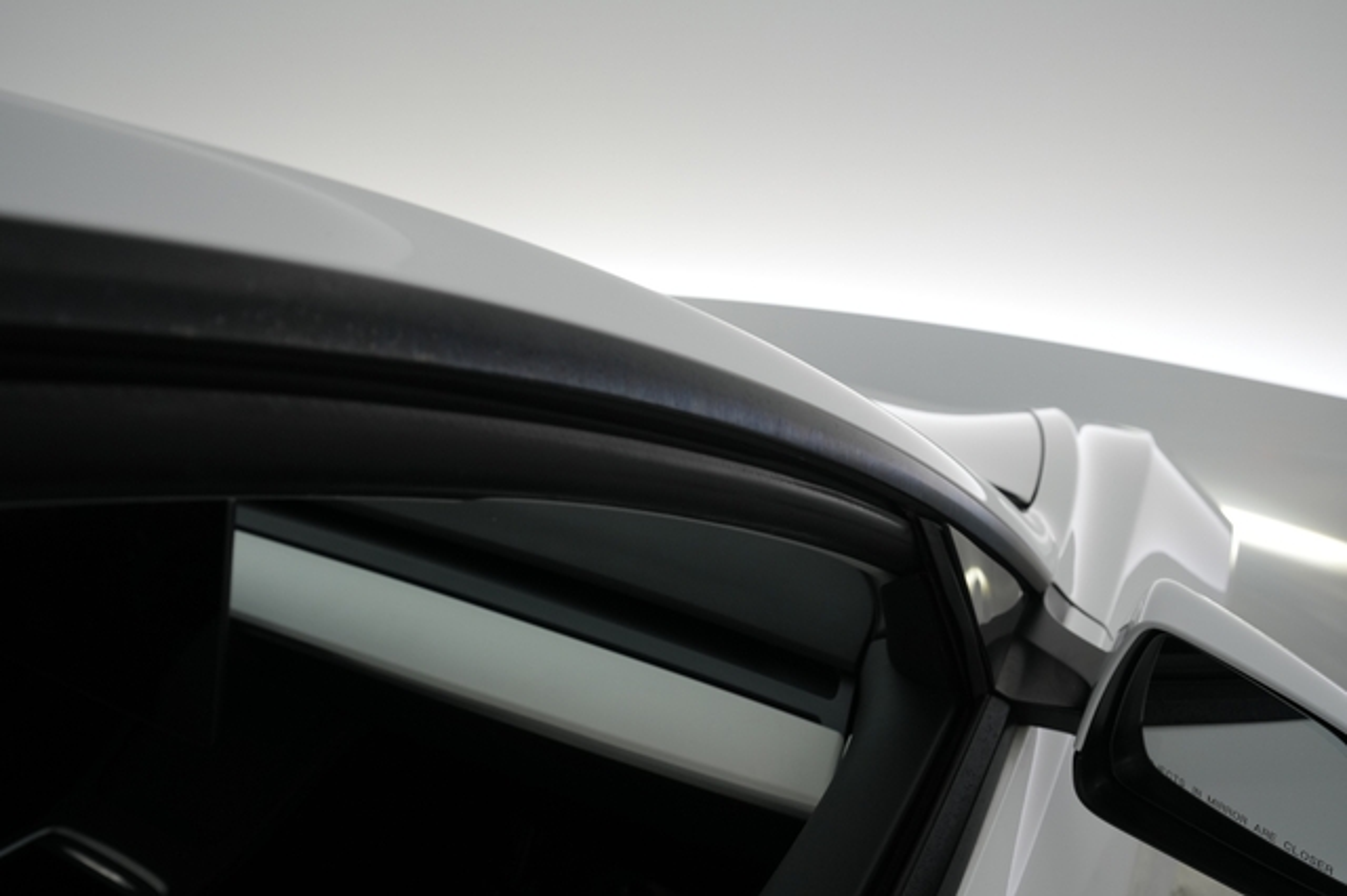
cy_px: 448
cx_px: 674
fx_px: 1047
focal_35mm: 28
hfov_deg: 65.5
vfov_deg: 46.4
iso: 1250
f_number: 5.6
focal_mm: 28
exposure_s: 1/100
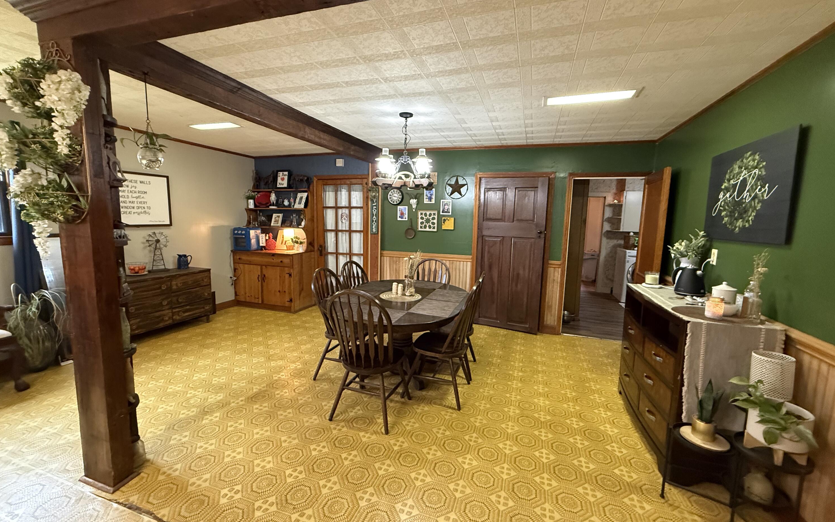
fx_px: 341
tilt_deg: -6.3
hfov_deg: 101.5
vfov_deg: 74.8
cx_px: 420
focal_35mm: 15
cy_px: 258
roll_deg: -1.6
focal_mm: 2.22
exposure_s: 1/60
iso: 800
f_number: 2.2
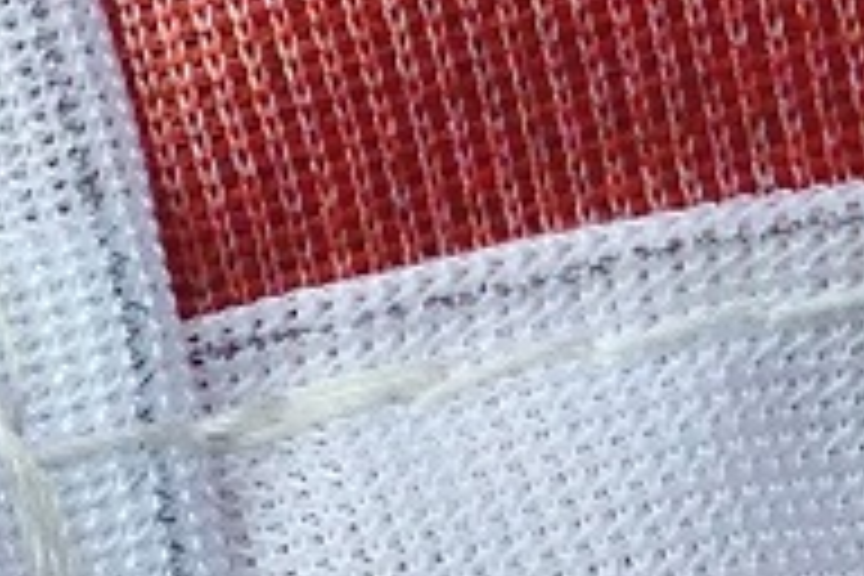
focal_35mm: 291
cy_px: 1102
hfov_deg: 6.5
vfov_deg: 4.7
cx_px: -1580
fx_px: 6983
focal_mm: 4.12
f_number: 2.4
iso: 50
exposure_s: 1/167
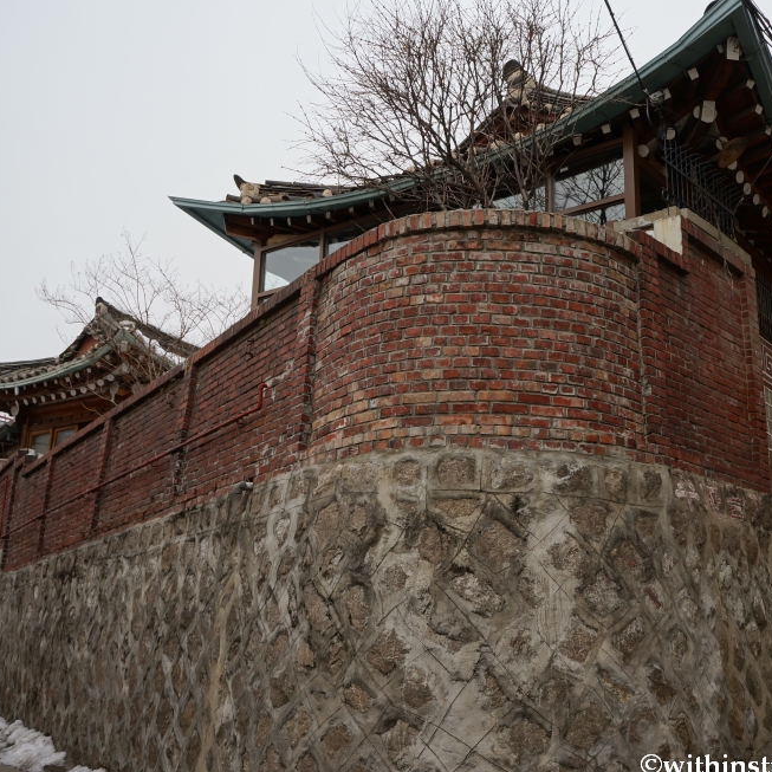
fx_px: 984
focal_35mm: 39
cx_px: 564
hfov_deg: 41.8
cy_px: 390
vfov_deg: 42.8
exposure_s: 1/400
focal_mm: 20
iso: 200
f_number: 6.3
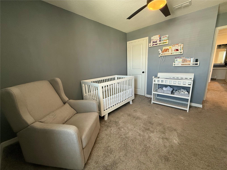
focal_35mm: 14
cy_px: 85
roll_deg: +2.1
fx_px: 92
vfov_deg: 85.7
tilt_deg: -11.9
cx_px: 114
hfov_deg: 102.1
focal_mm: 2.22
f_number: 2.2
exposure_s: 1/60
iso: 500
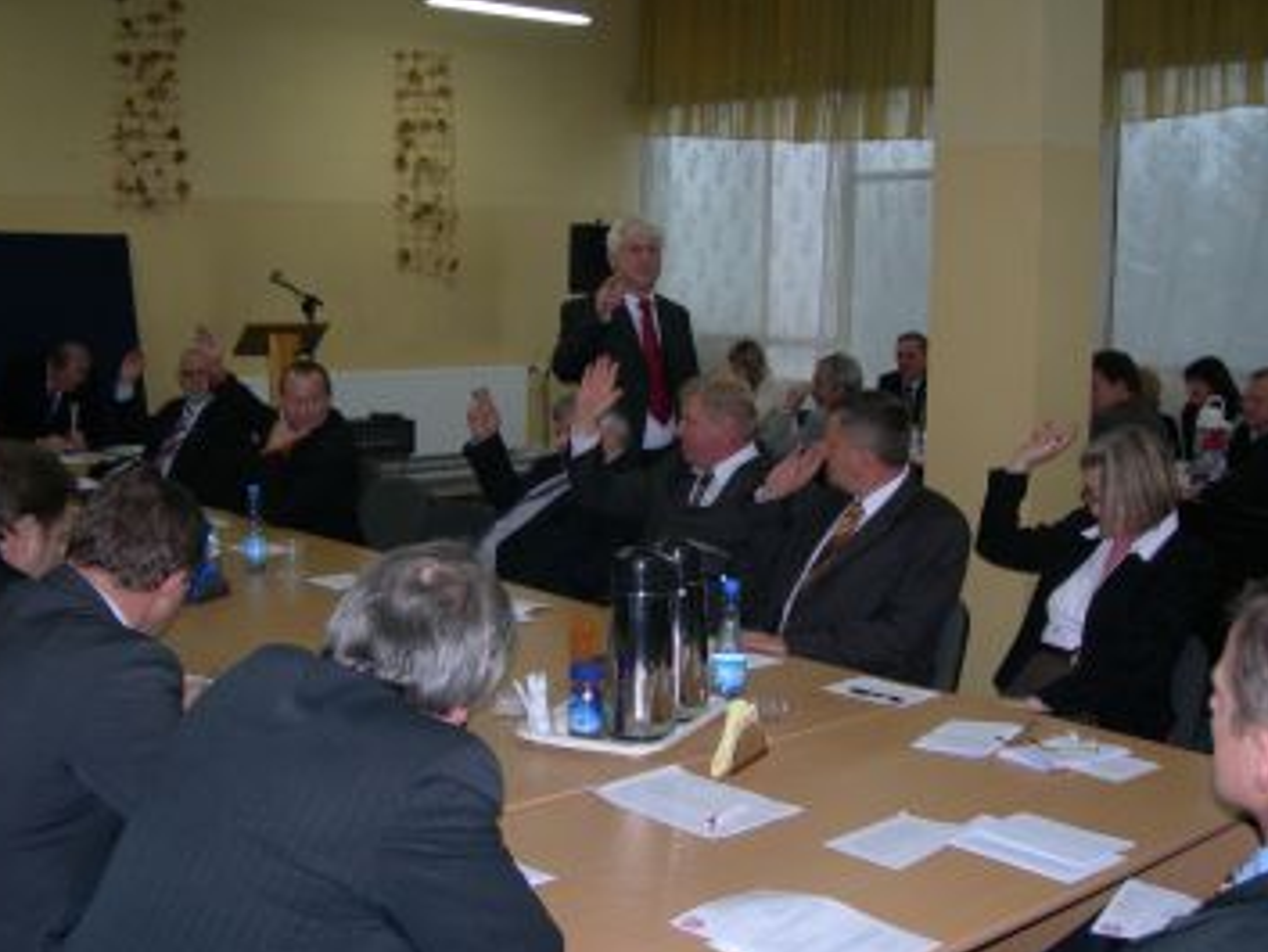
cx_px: 611
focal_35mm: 43
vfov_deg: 33.6
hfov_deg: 43.8
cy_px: 528
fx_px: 1576
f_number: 2.8
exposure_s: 1/60.1
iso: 162
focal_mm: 7.8
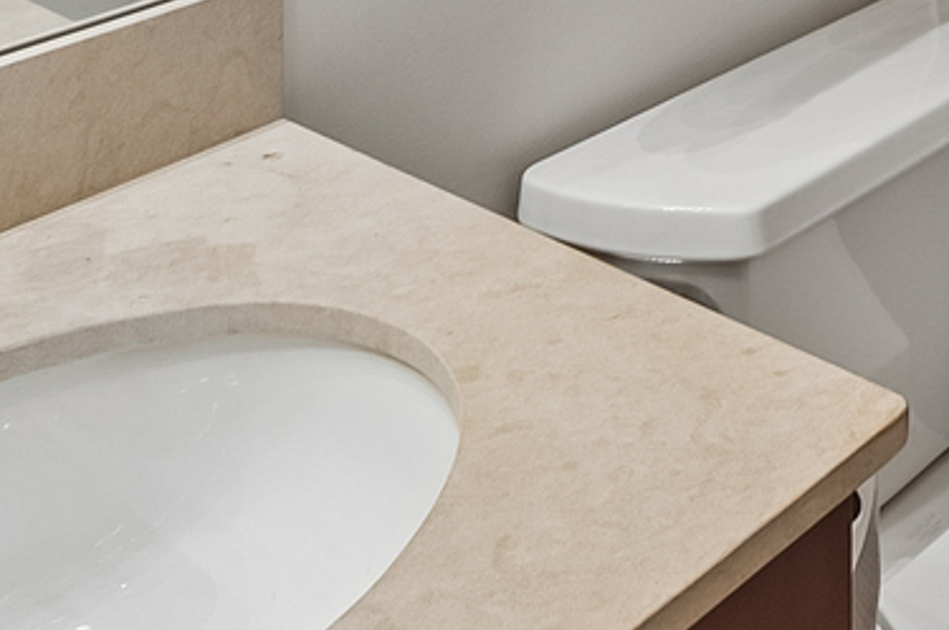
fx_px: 1711
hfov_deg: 29.0
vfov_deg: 15.5
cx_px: 945
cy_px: -716
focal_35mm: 65
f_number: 8
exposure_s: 1/10
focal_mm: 15
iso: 400
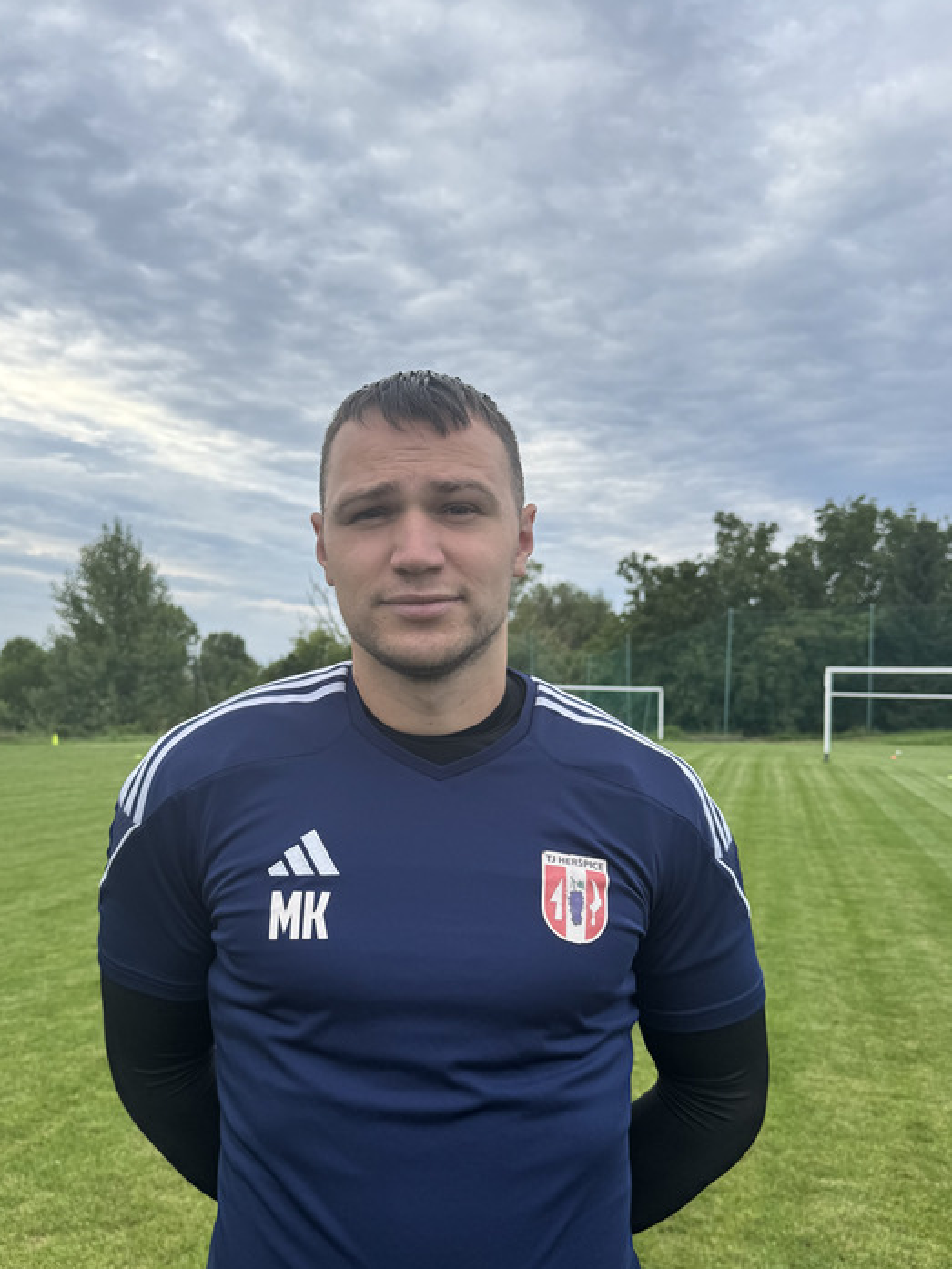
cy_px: 712
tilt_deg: -0.8
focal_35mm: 31
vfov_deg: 58.2
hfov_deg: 45.4
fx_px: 1136
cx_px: 461
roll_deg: -1.9
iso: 80
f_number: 1.78
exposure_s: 1/1215
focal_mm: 6.76
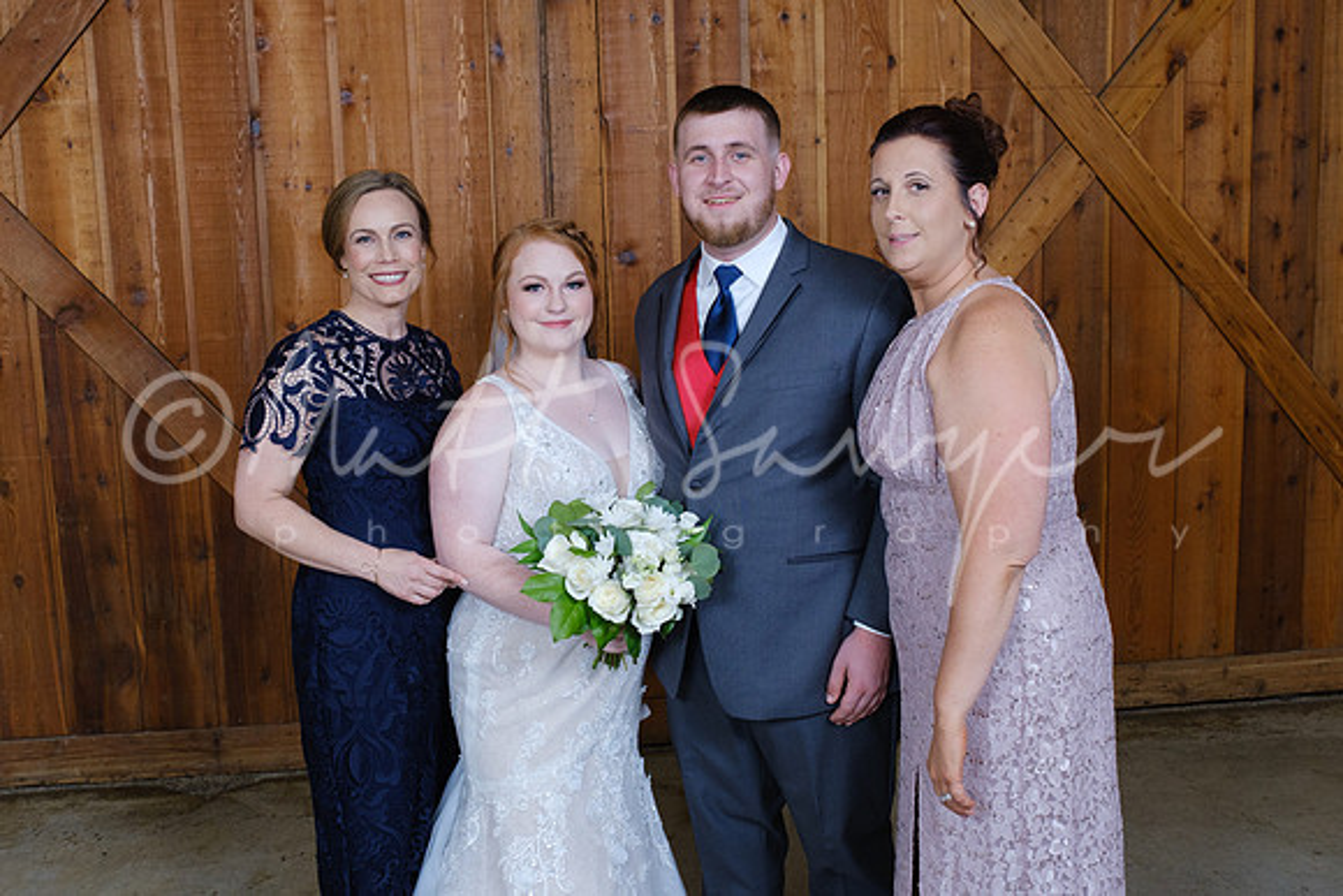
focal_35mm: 39
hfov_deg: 49.9
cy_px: 426
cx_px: 622
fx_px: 1442
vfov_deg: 34.5
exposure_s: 1/60
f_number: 5
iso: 1600
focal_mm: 22.7
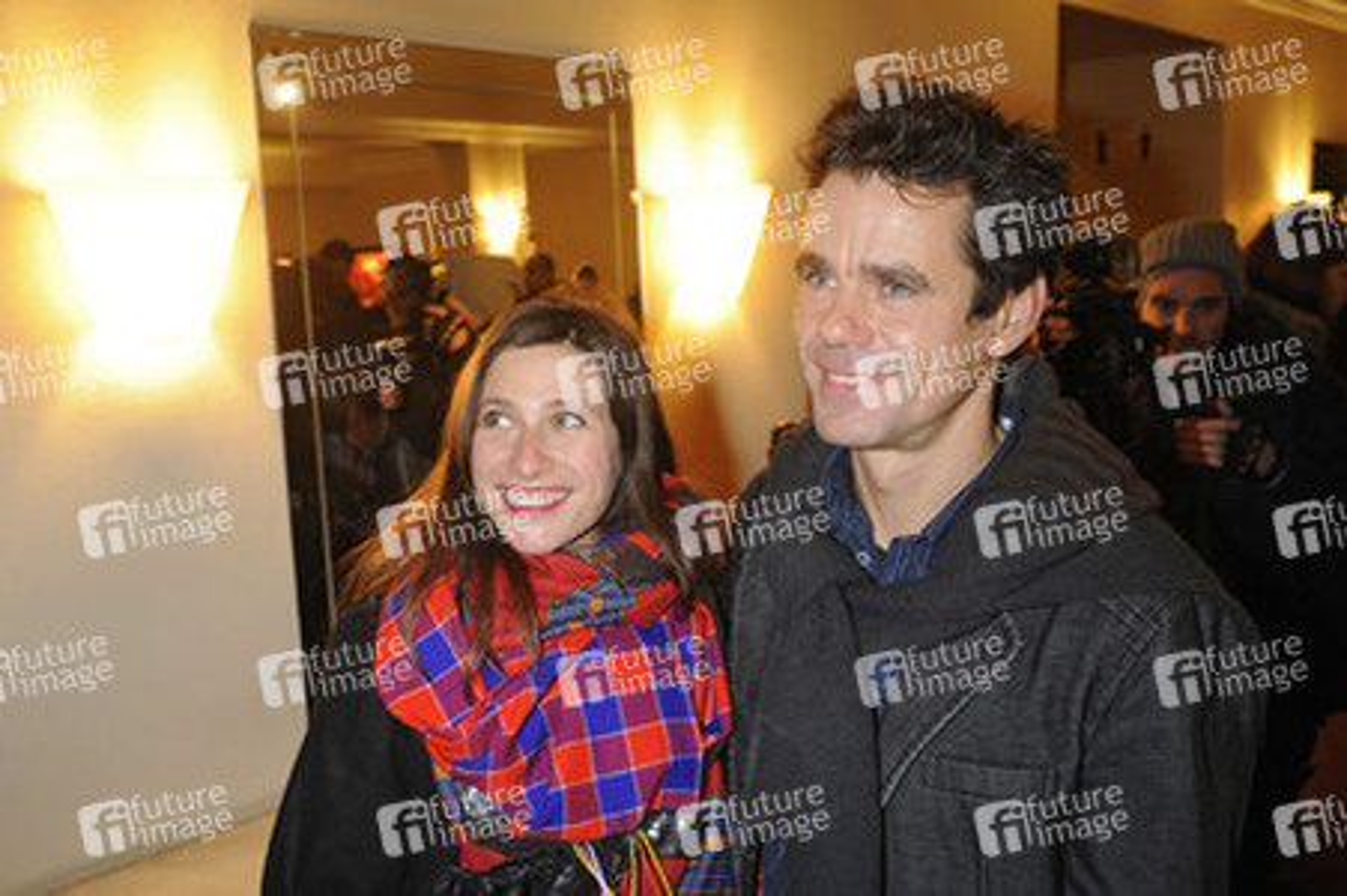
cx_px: 674
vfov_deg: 36.8
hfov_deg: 53.2
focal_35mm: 36
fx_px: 1346
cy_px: 448
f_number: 5.6
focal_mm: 36
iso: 1250
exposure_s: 1/30
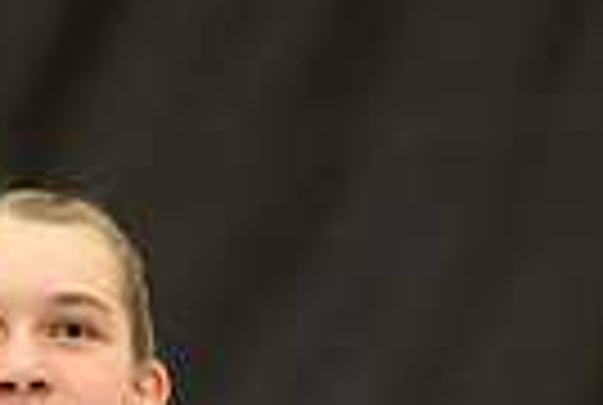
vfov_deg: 1.0
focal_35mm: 1339
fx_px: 22478
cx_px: 36
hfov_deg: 1.5
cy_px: 927
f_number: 5.6
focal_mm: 400
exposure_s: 1/250
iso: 6400
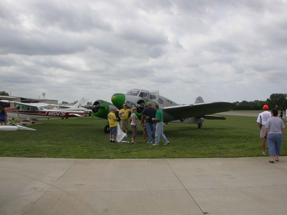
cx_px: 144
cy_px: 108
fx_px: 315
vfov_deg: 37.7
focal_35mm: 38
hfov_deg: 49.0
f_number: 7.5
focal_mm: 7.85
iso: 100
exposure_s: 1/328
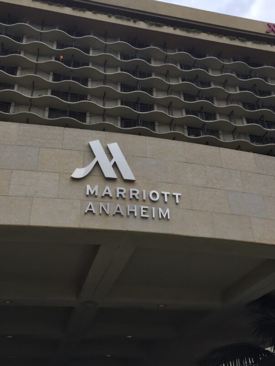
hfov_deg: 38.7
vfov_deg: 50.1
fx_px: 392
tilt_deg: +33.8
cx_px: 138
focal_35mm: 37
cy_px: 180
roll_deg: +0.5
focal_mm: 4.15
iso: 32
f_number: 2.2
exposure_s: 1/2639
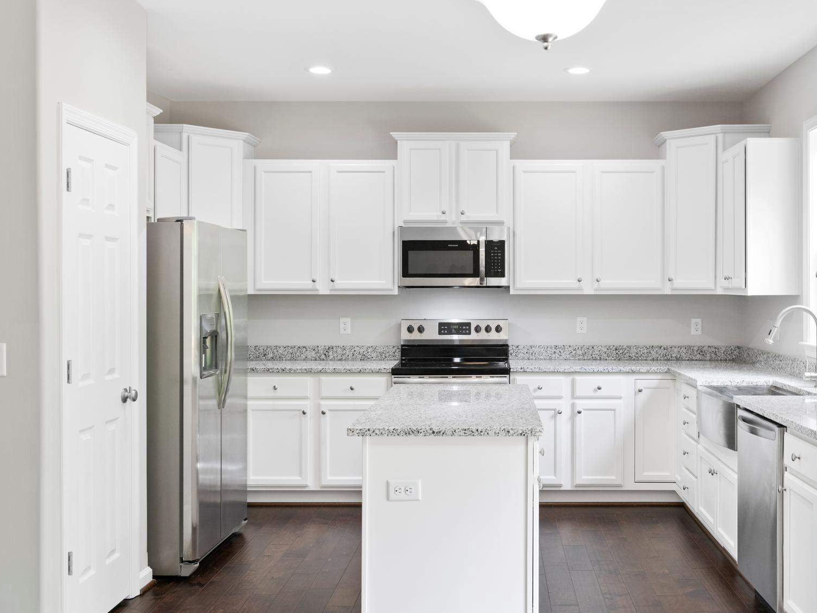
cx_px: 494
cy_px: 297
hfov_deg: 47.6
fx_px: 920
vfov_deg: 36.8
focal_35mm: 39
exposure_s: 1/13
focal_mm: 30
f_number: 7.1
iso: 320
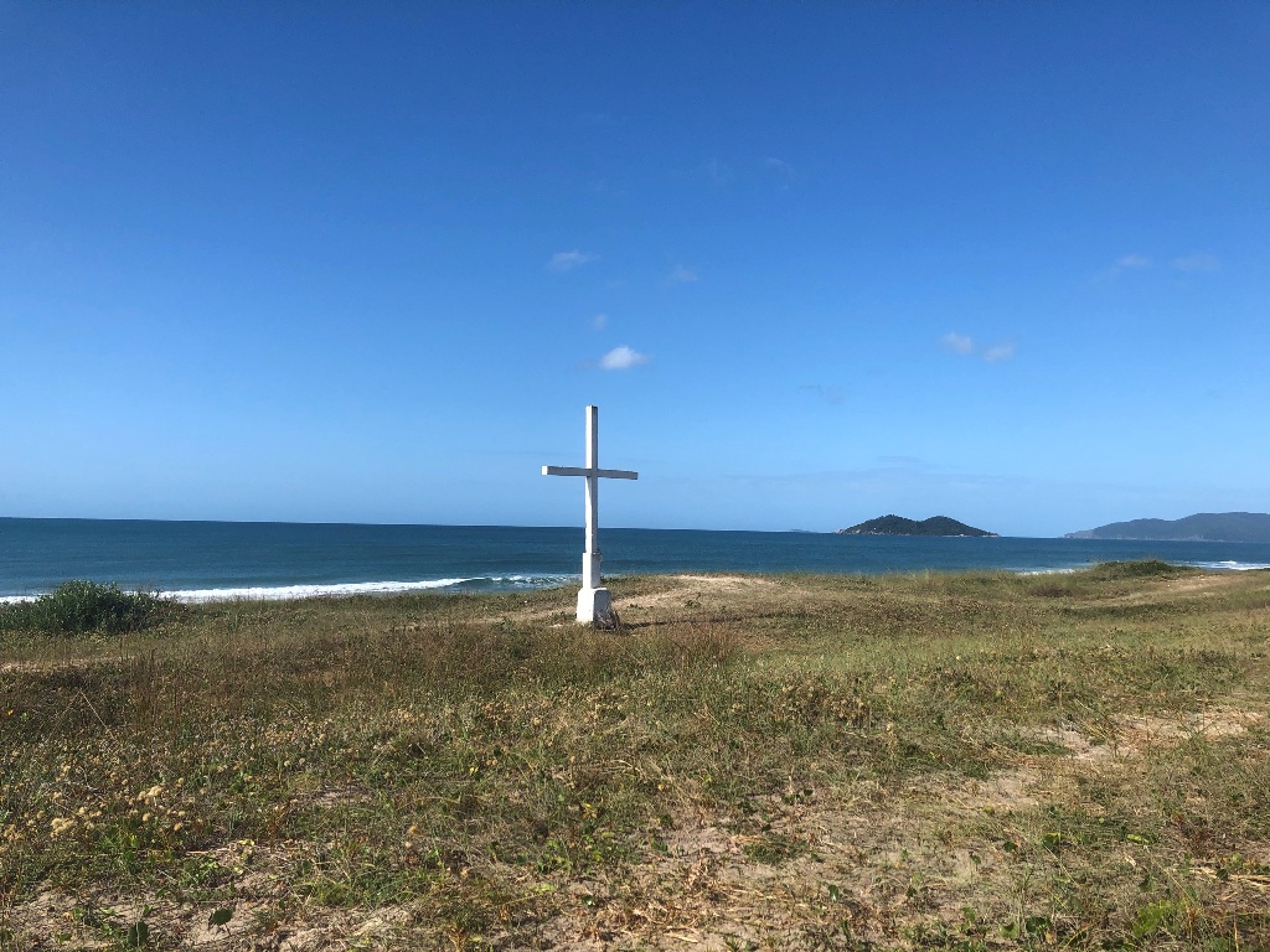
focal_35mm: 28
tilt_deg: +5.0
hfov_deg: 63.4
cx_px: 635
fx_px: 1027
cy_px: 476
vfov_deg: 49.7
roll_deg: -0.5
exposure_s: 1/2525
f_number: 1.8
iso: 20
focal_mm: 3.99
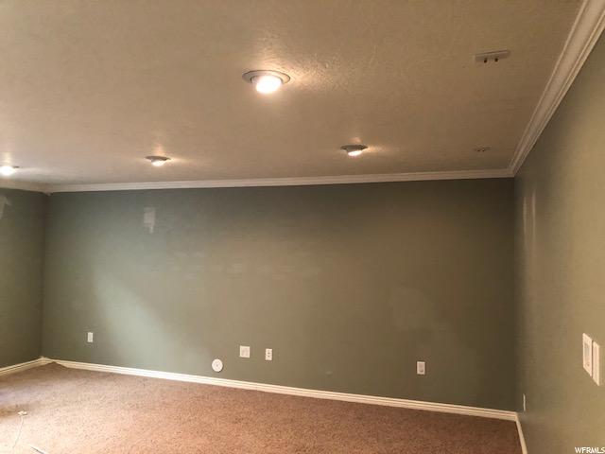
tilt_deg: +1.1
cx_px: 302
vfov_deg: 49.7
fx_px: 489
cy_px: 227
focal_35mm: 28
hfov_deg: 63.4
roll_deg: -1.7
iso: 100
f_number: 1.8
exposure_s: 1/15
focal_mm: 3.99
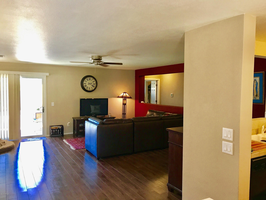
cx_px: 133
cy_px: 100
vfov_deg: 49.7
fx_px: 215
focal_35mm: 28
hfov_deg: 63.4
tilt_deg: -4.3
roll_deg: -0.5
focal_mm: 3.99
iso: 40
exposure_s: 1/30
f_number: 1.8
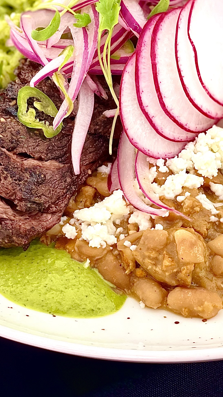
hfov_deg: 8.4
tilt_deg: -46.0
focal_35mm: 145
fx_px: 1524
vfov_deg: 14.8
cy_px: 109
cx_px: 176
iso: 32
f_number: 2.2
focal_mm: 7.5
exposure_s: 1/120
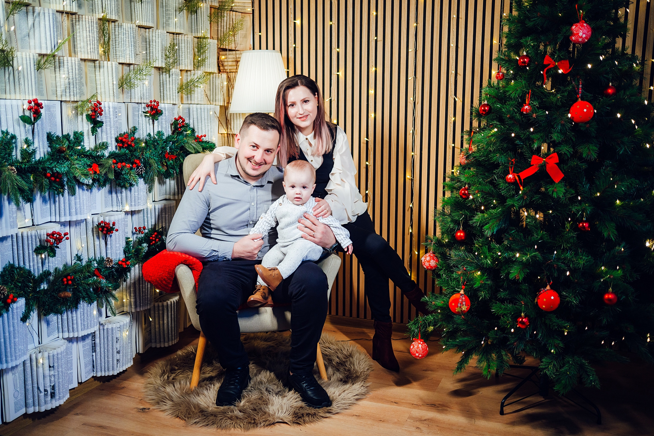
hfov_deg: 54.4
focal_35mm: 35
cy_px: 218
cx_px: 327
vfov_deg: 37.9
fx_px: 636
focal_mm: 35
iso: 640
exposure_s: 1/250
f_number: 1.8
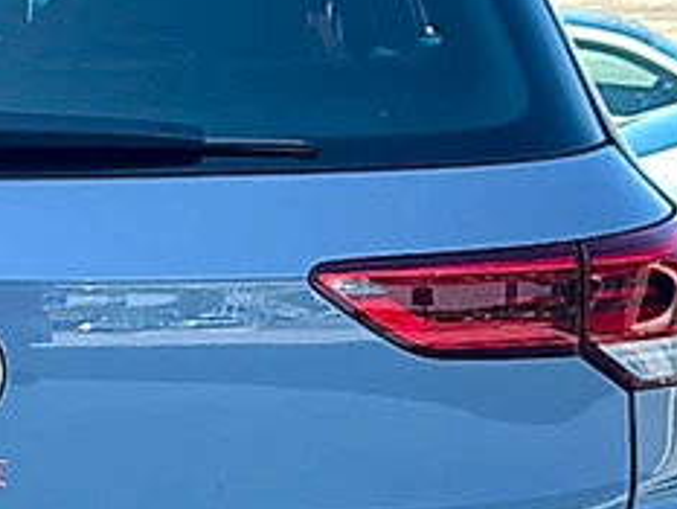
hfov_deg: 20.2
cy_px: 391
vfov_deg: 15.8
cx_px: -55
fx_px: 1820
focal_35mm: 93
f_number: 1.78
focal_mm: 6.86
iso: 80
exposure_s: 1/1377
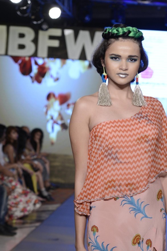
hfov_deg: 10.8
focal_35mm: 127
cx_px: 125
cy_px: 223
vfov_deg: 15.9
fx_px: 884
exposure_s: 1/250
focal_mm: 70
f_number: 4.5
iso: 800
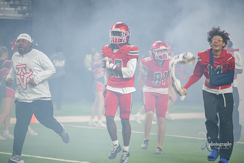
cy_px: 82
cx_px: 122
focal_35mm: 170
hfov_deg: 12.1
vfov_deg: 8.1
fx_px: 1152
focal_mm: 170
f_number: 2.8
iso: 1000
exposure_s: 1/400
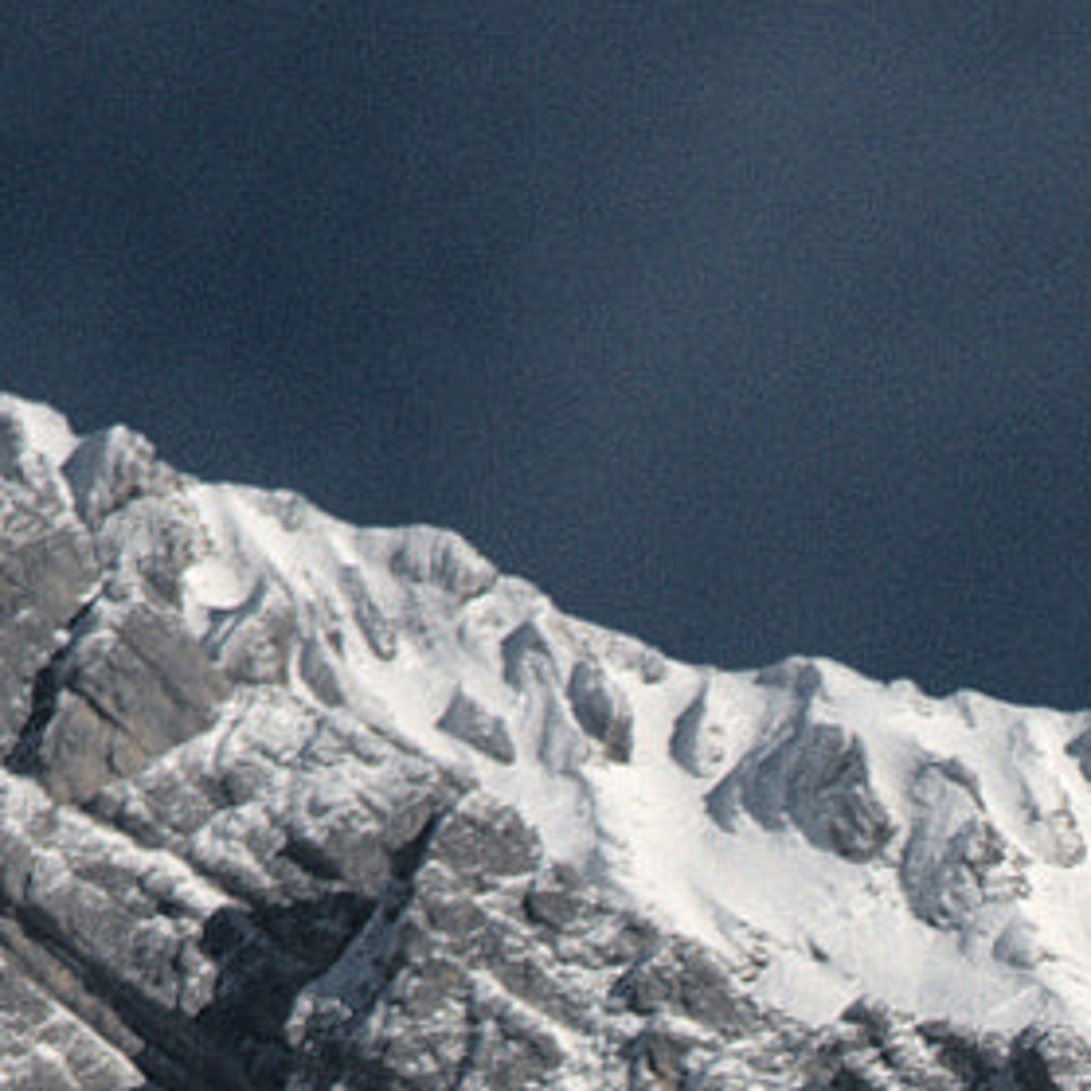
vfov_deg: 2.4
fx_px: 26066
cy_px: 1945
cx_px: 1204
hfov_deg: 2.4
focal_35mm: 731
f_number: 9
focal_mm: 100
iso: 200
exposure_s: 1/400
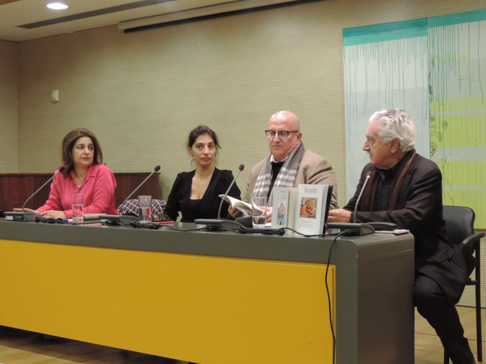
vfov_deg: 27.5
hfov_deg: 36.2
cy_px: 188
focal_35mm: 53
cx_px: 247
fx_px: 744
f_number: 3.6
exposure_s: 1/30
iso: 400
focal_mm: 8.9
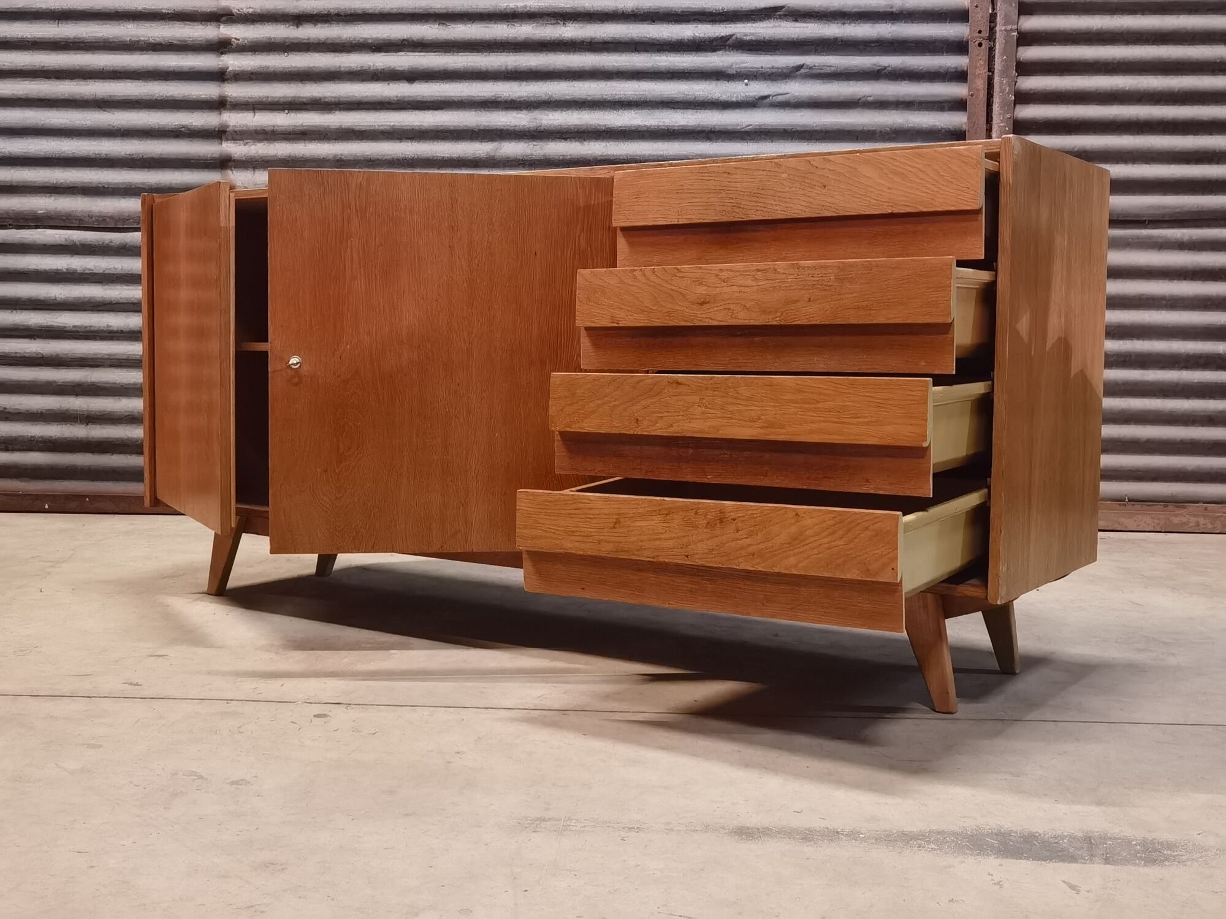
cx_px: 613
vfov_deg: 36.0
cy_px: 460
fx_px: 1417
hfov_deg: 46.8
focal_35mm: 40
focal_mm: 6.71
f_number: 1.9
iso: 1250
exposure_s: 1/20
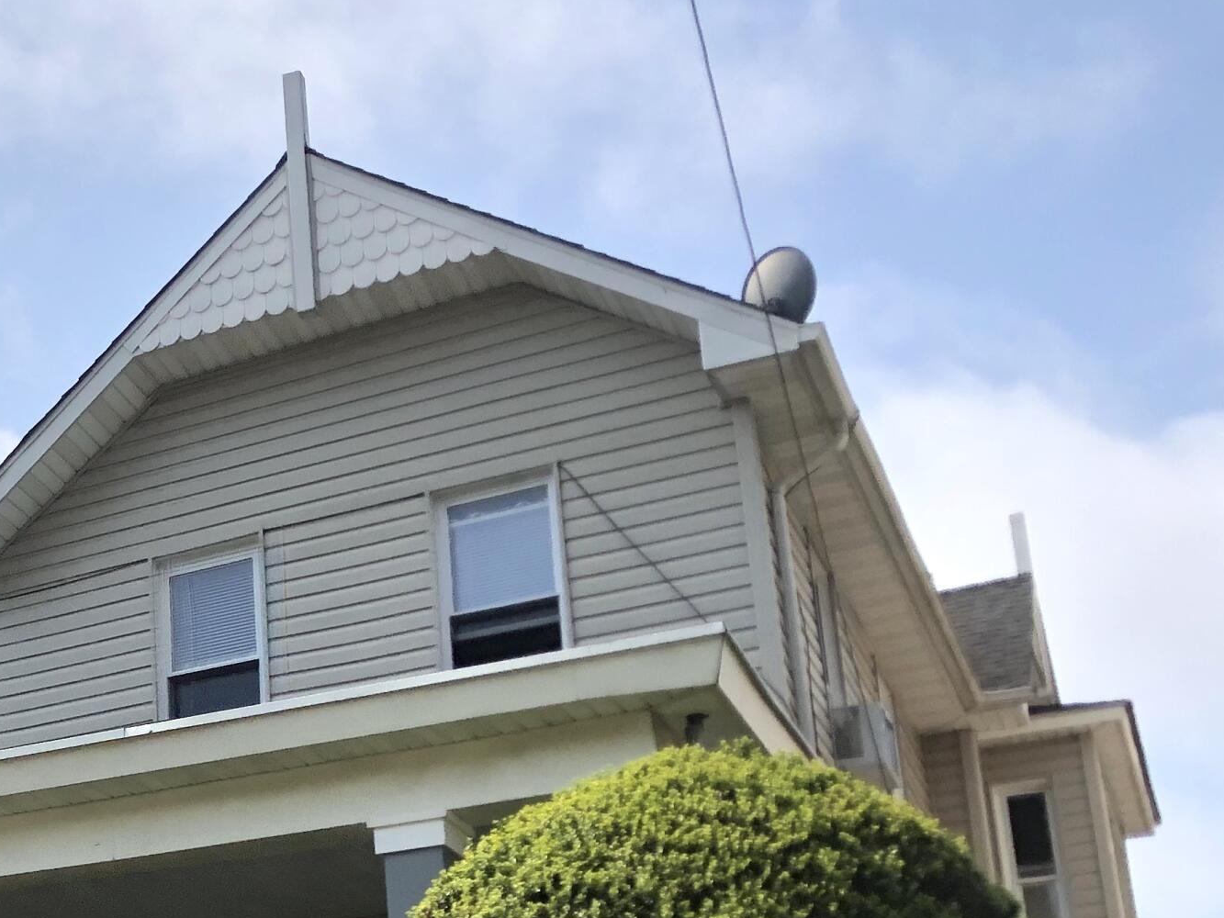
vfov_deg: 22.4
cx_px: -103
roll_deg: -1.3
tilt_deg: +14.9
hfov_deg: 28.1
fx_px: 2228
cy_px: 927
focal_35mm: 63
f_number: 1.8
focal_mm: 3.99
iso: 20
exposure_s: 1/2825
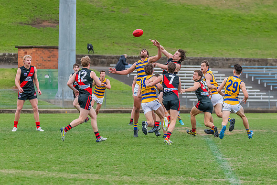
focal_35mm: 282
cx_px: 154
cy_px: 75
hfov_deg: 7.3
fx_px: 2171
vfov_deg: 4.9
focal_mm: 200
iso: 1400
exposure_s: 1/1600
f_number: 5.3
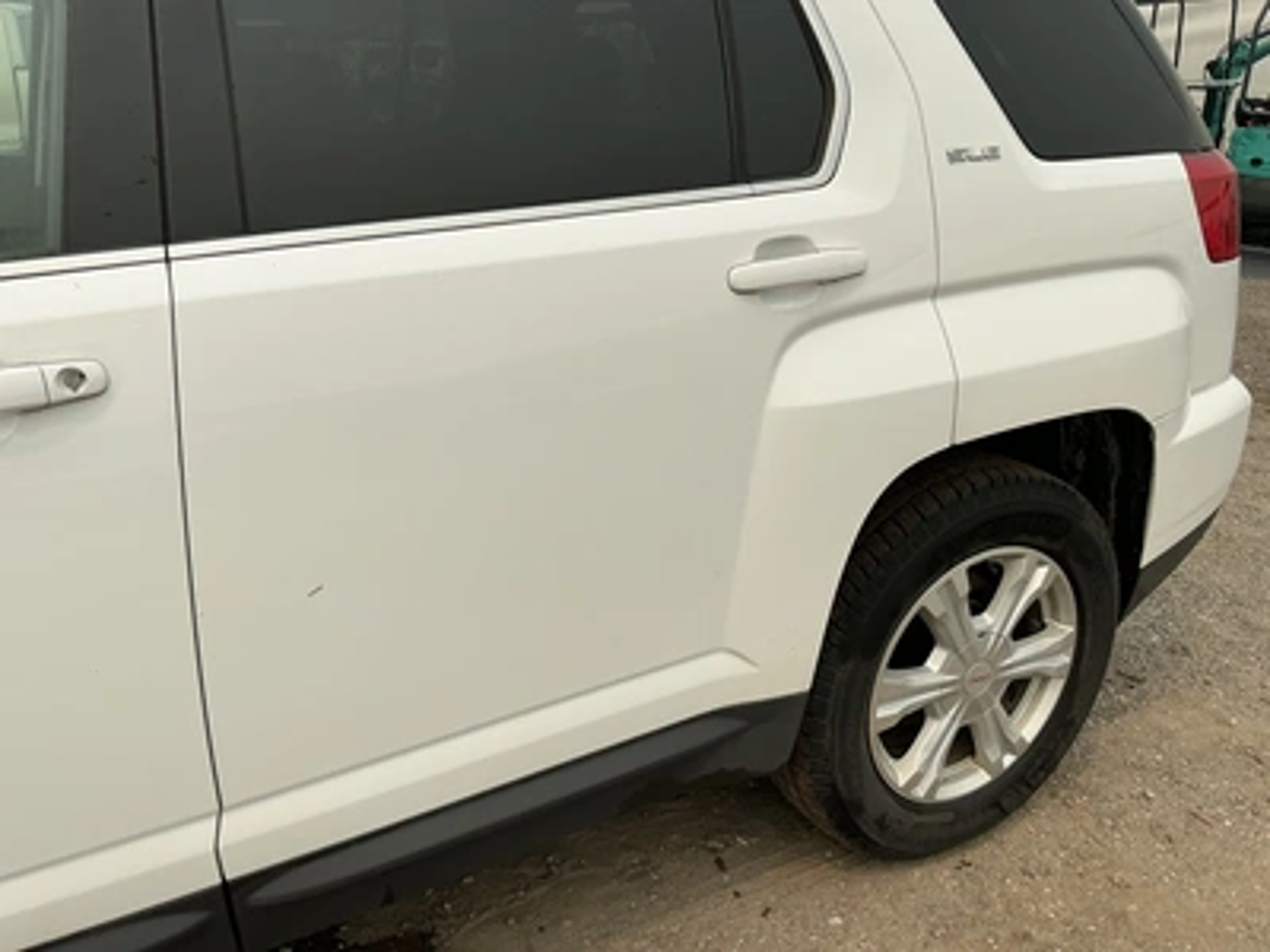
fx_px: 1027
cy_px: 476
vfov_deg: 49.7
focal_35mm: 28
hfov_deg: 63.4
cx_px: 635
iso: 25
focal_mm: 3
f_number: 1.8
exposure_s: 1/2801
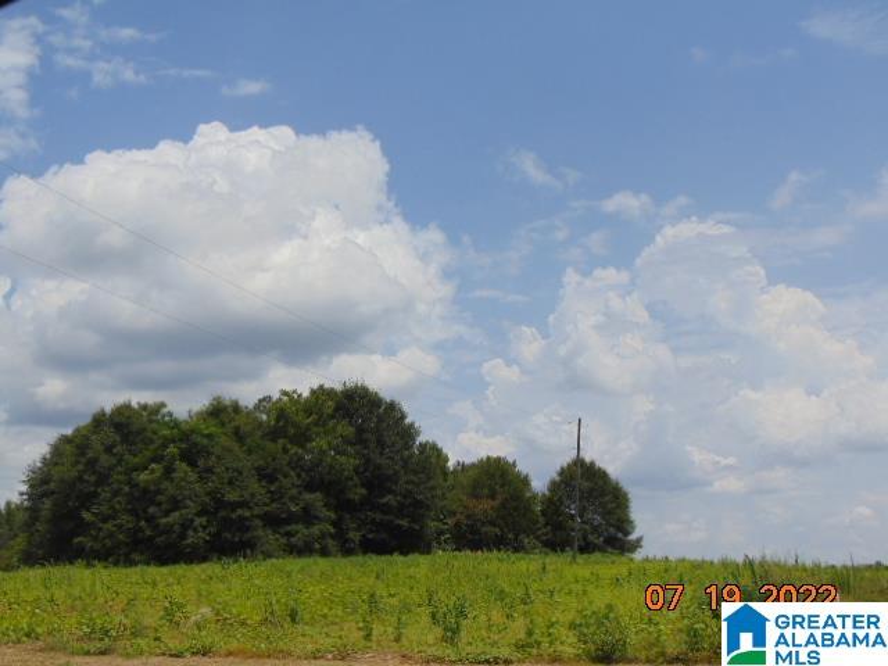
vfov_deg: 29.1
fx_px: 1283
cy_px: 333
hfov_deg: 38.2
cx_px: 444
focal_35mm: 50
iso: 80
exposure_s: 1/500
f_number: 9
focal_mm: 9
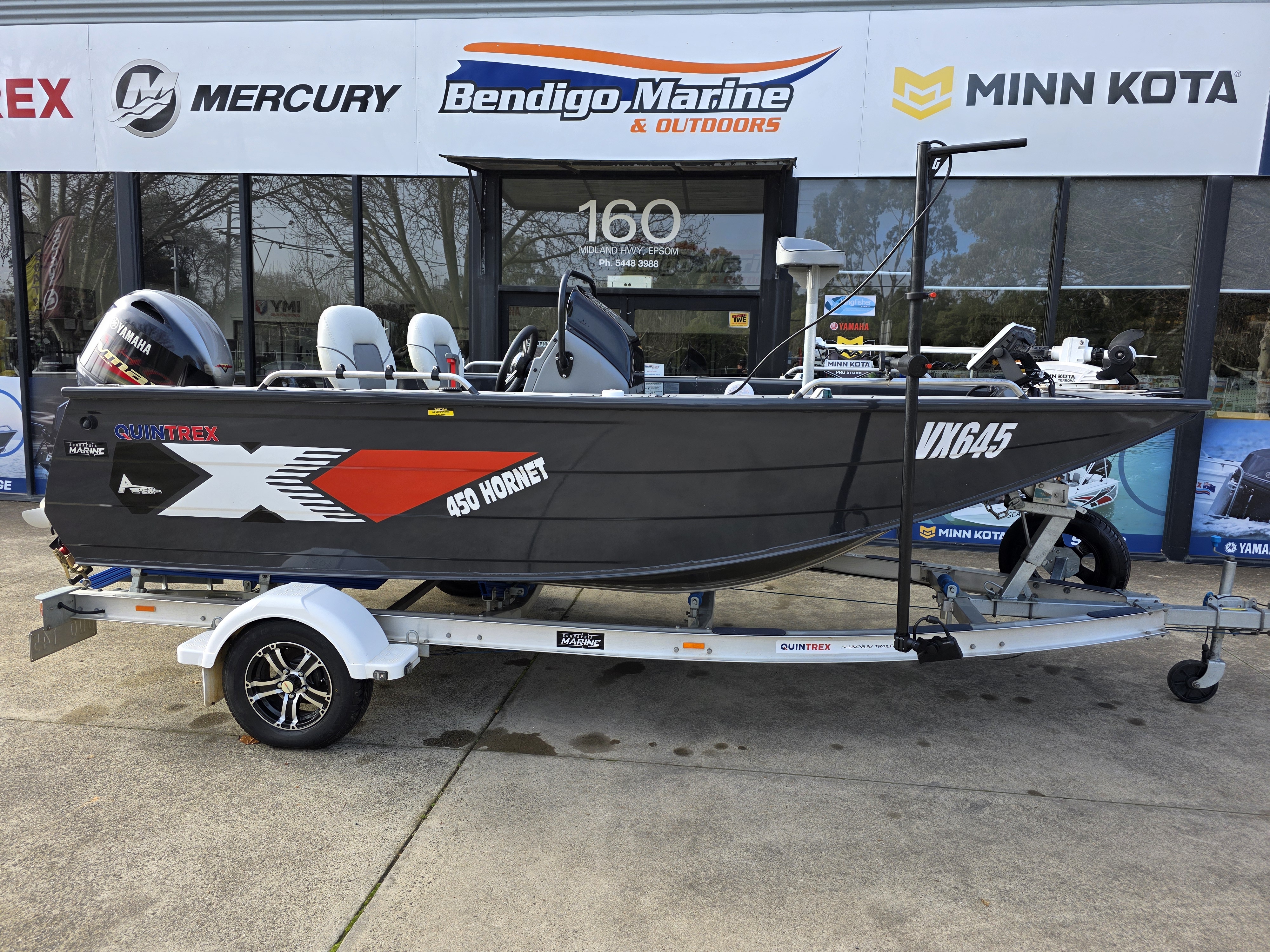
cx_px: 635
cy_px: 476
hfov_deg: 73.9
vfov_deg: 58.9
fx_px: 844
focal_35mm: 23
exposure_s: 1/359
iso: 32
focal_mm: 6.3
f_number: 1.7
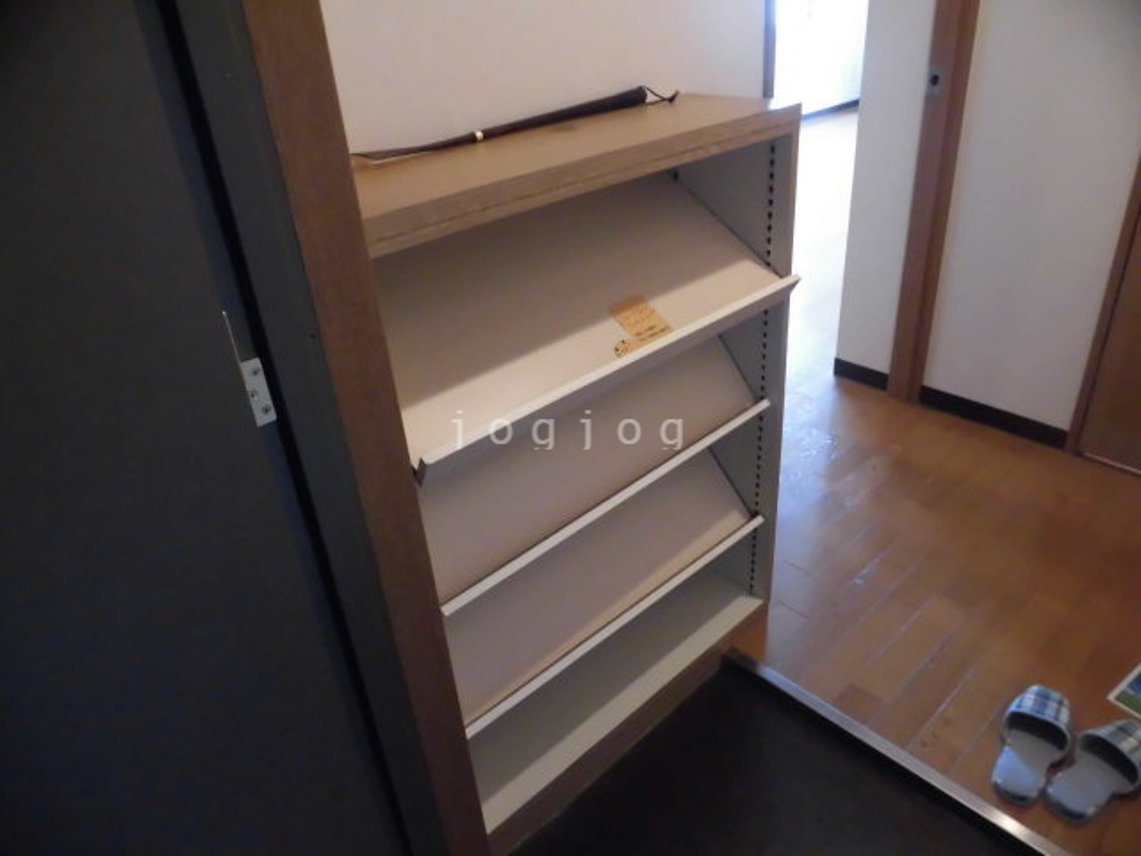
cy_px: 428
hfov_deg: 71.6
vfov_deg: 56.8
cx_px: 570
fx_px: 791
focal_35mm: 24
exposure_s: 1/25
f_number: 3.1
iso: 640
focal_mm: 4.3
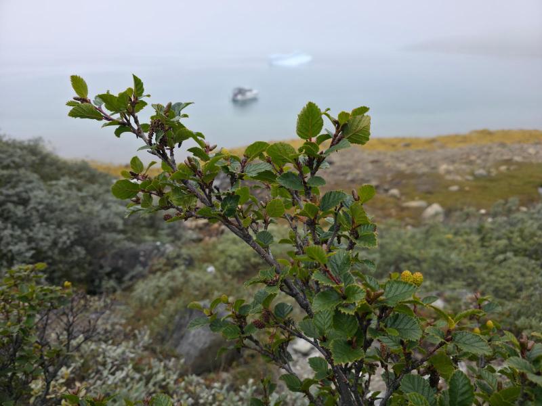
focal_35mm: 23
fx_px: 360
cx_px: 271
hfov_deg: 73.9
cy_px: 203
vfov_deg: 58.9
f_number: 1.7
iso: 50
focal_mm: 6.3
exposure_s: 1/1185
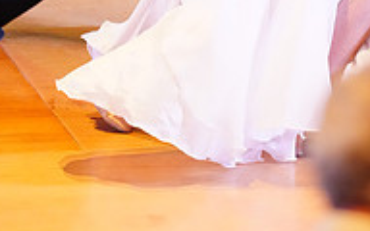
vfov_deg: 2.7
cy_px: -233
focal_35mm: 489
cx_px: 298
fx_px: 4931
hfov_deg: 4.3
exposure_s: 1/400
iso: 5000
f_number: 2.8
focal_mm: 159
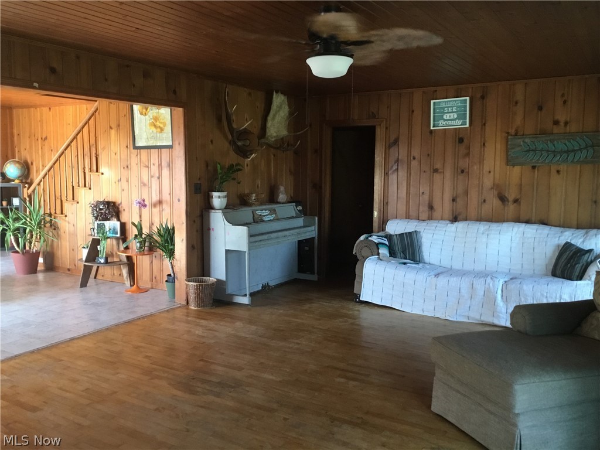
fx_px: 537
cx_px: 300
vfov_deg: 45.4
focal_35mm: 31
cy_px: 225
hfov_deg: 58.4
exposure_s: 1/30
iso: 125
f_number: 2.4
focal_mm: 3.3
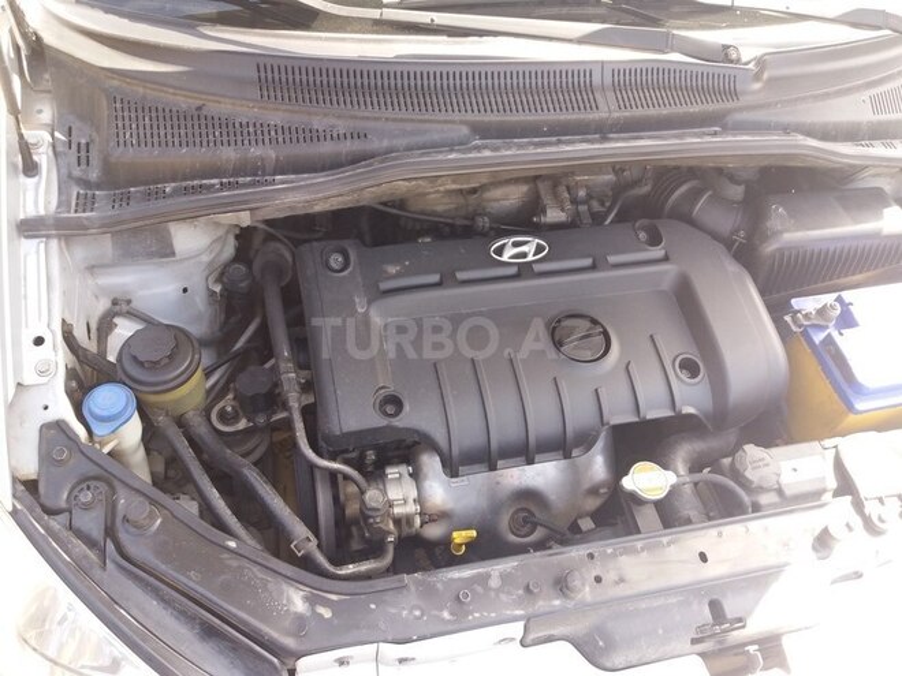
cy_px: 338
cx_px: 451
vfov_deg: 49.7
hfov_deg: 63.4
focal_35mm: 28
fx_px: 730
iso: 100
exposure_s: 1/100
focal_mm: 3.7
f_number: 1.9
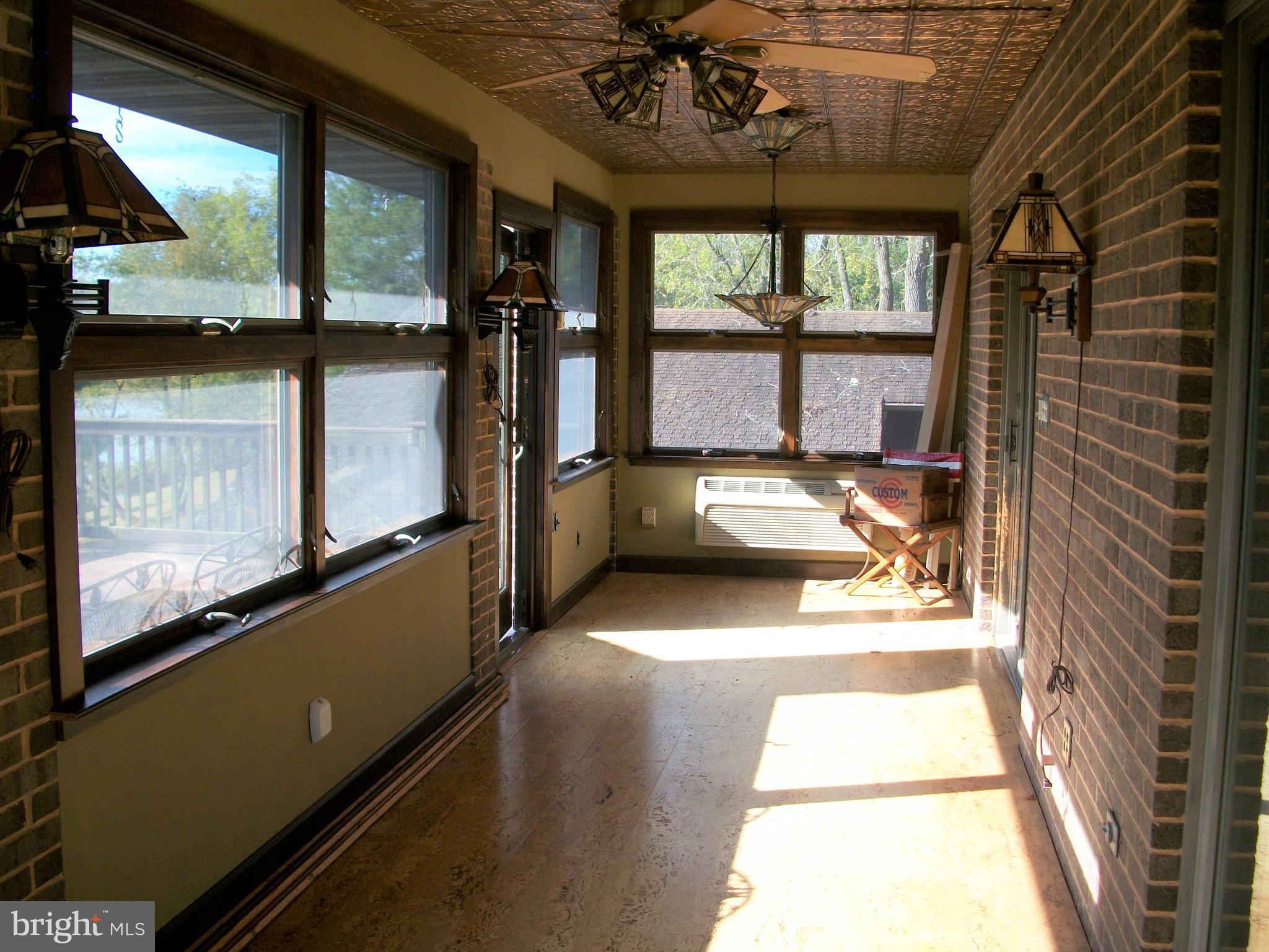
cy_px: 476
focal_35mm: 35
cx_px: 634
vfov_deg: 40.7
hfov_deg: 52.6
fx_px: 1283
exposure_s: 1/125
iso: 80
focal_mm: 6.3
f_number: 3.1
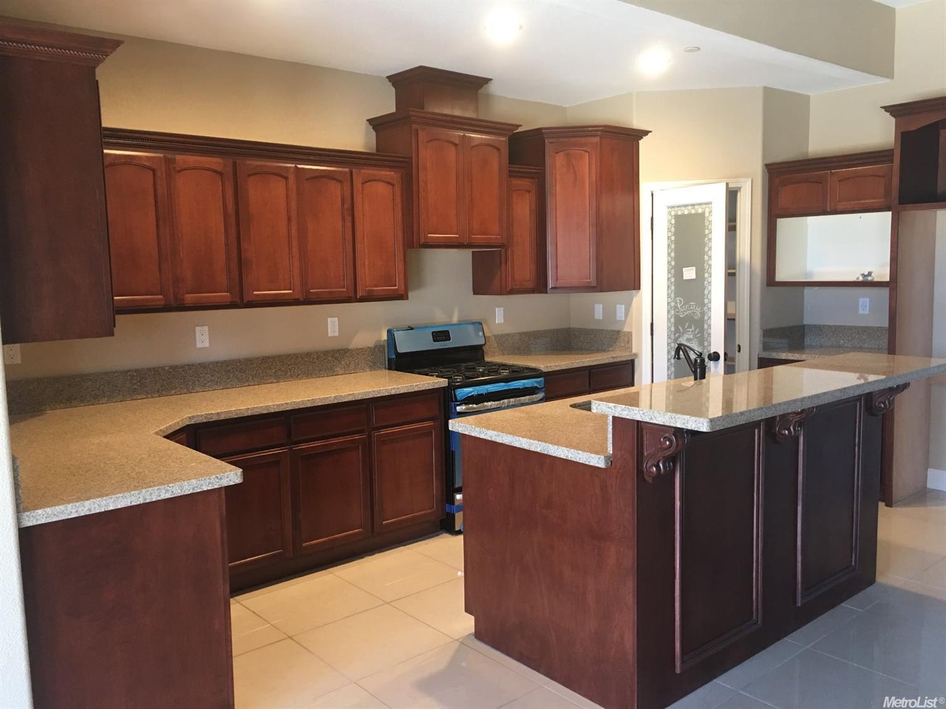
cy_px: 354
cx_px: 473
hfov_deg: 61.7
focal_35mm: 29
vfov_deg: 48.2
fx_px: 792
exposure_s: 1/15
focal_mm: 4.15
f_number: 2.2
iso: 50
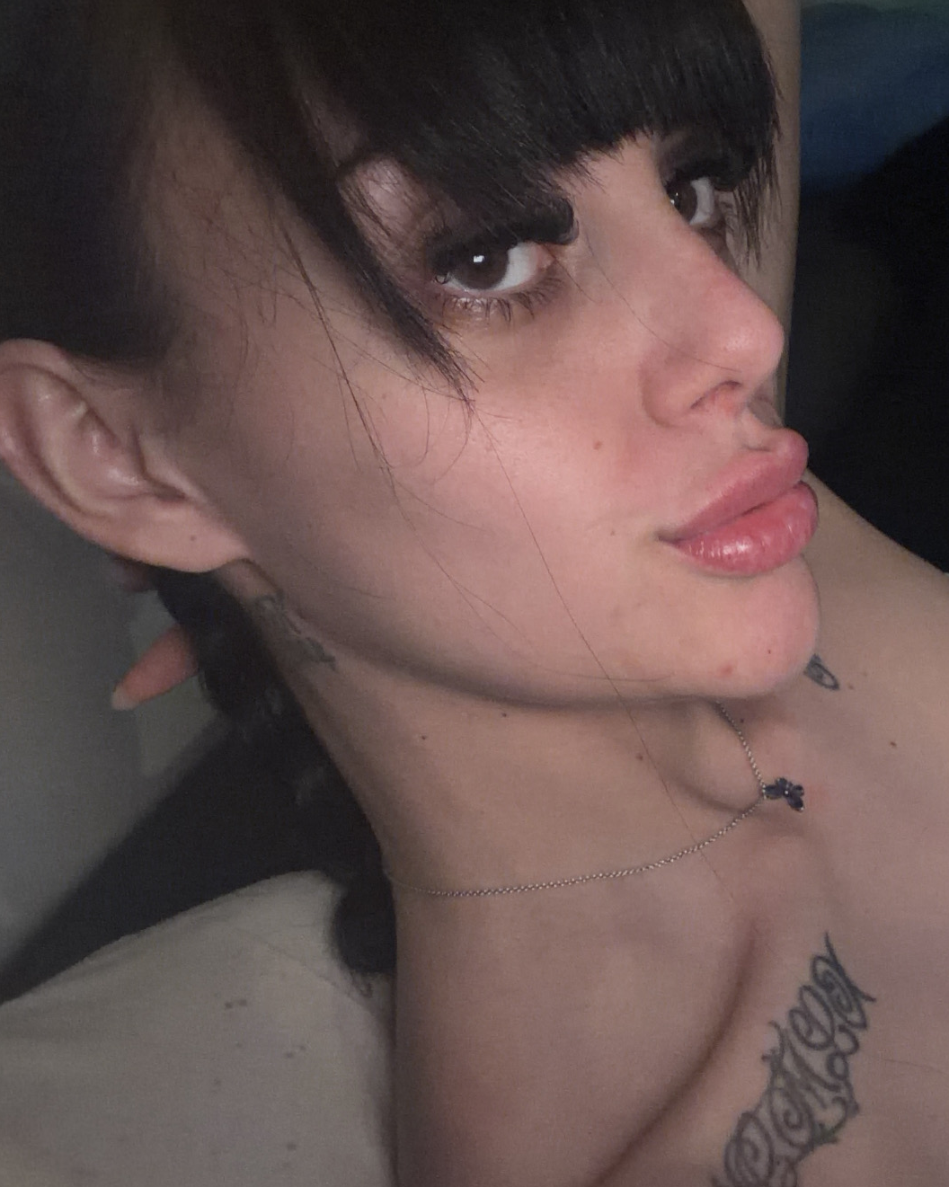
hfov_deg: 42.4
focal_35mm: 34
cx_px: 678
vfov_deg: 52.9
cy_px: 608
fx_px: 1194
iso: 320
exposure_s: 1/18
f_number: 1.9
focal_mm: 2.71
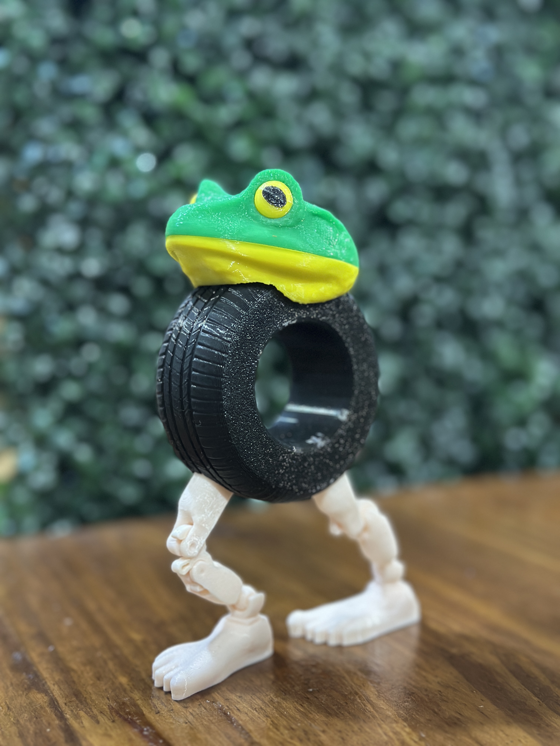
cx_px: 280
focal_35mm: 48
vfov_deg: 39.7
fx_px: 1035
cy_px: 373
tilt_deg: -4.9
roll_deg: +0.9
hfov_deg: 30.3
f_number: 1.78
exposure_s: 1/33
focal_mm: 6.86
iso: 500
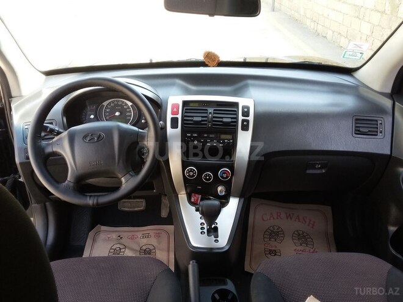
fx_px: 361
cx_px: 202
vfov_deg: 45.4
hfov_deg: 58.4
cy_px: 151
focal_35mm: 31
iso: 80
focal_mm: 3.3
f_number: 2.2
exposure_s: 1/100
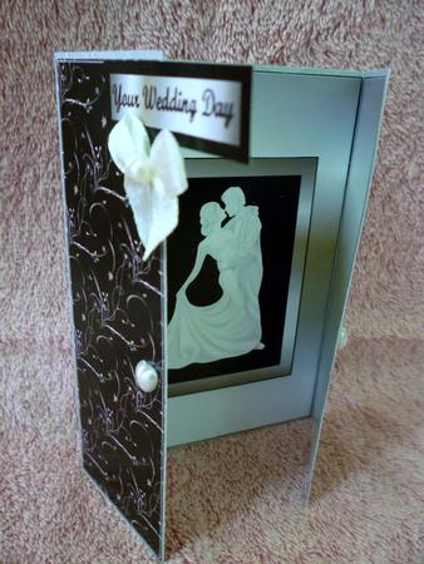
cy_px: 282
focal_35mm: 29
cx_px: 212
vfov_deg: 61.6
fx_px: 473
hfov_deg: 48.3
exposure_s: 1/8
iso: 400
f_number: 3.3
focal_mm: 5.2
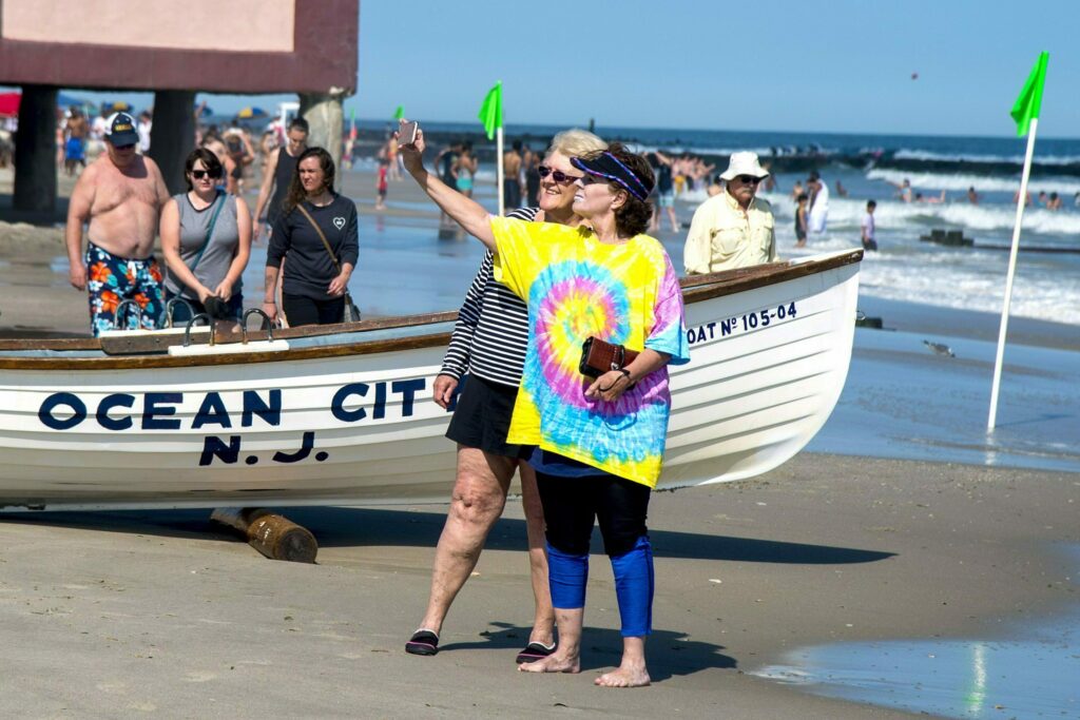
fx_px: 3600
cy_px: 360
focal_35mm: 120
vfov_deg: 11.4
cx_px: 540
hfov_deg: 17.1
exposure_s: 1/1600
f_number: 8
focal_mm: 120
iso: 400
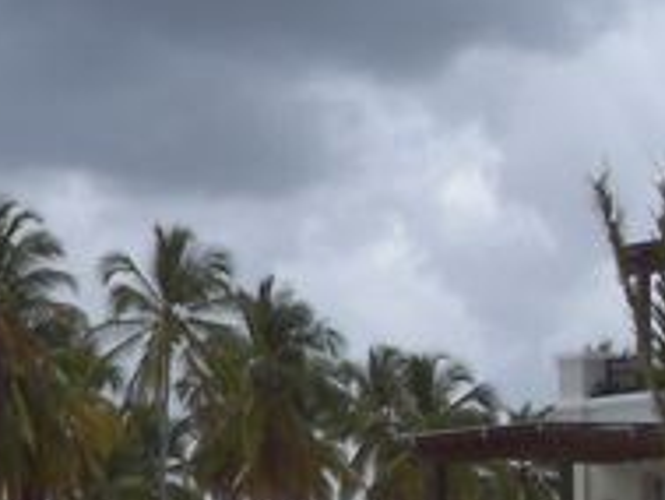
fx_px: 3960
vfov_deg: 7.2
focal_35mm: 206
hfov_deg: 9.6
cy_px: 303
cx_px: 56
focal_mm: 6.2
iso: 64
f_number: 8
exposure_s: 1/200
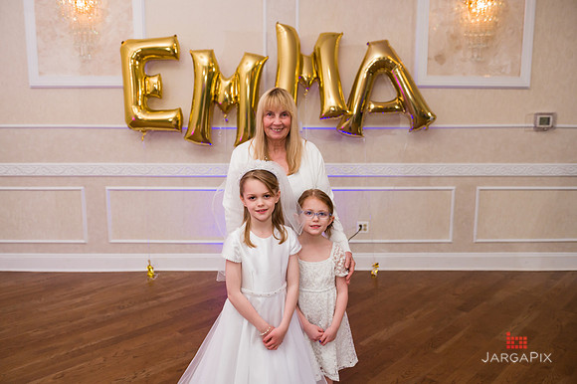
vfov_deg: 44.9
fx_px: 465
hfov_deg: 63.7
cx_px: 288
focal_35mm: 29
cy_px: 192
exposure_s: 1/200
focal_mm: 29
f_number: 5
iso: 1250
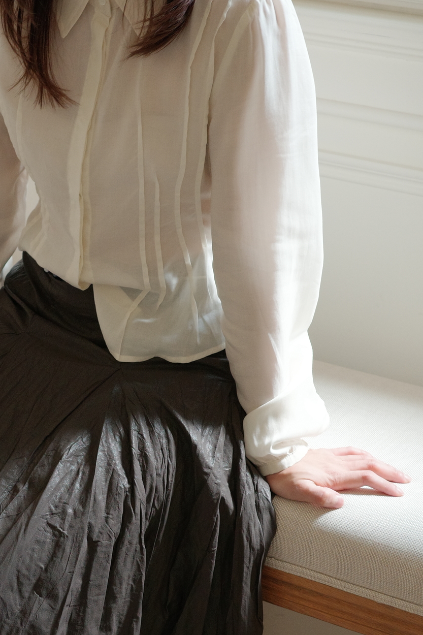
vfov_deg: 21.0
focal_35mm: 96
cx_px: 28
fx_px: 1692
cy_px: 496
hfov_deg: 14.1
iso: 320
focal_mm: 26
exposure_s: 1/200
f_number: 2.8
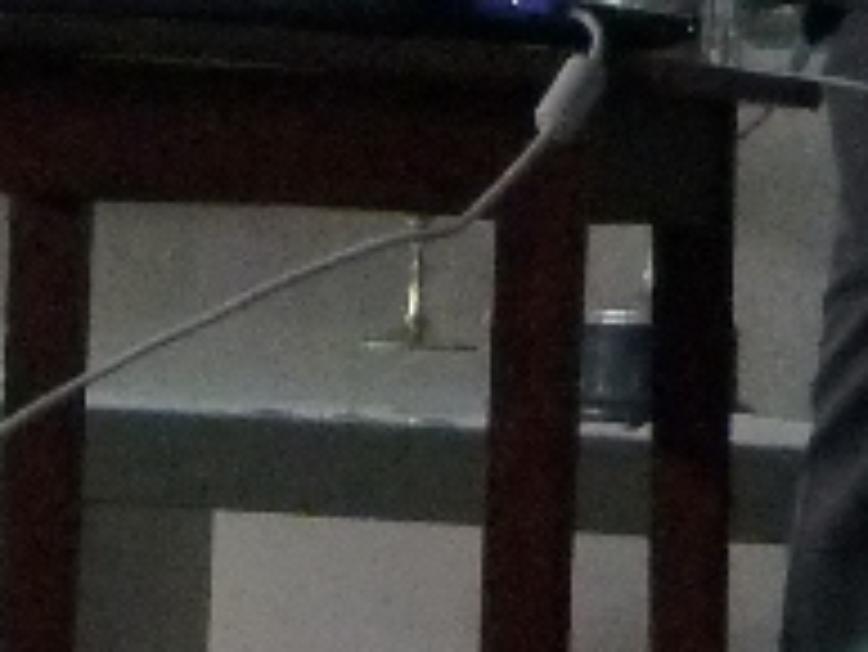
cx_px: -328
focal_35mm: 236
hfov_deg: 8.2
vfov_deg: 6.1
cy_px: -683
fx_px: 5921
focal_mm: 10.2
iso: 400
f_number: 3.2
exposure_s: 1/30
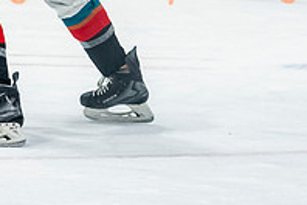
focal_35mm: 586
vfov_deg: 2.3
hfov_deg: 3.5
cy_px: -97
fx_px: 4997
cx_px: 8
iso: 1600
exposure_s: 1/1000
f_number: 3.2
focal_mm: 105
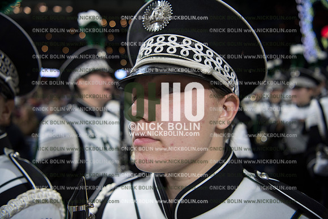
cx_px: 164
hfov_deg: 73.7
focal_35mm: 24
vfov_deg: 53.2
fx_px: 219
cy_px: 110
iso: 1250
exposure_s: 1/640
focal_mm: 24
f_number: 2.8
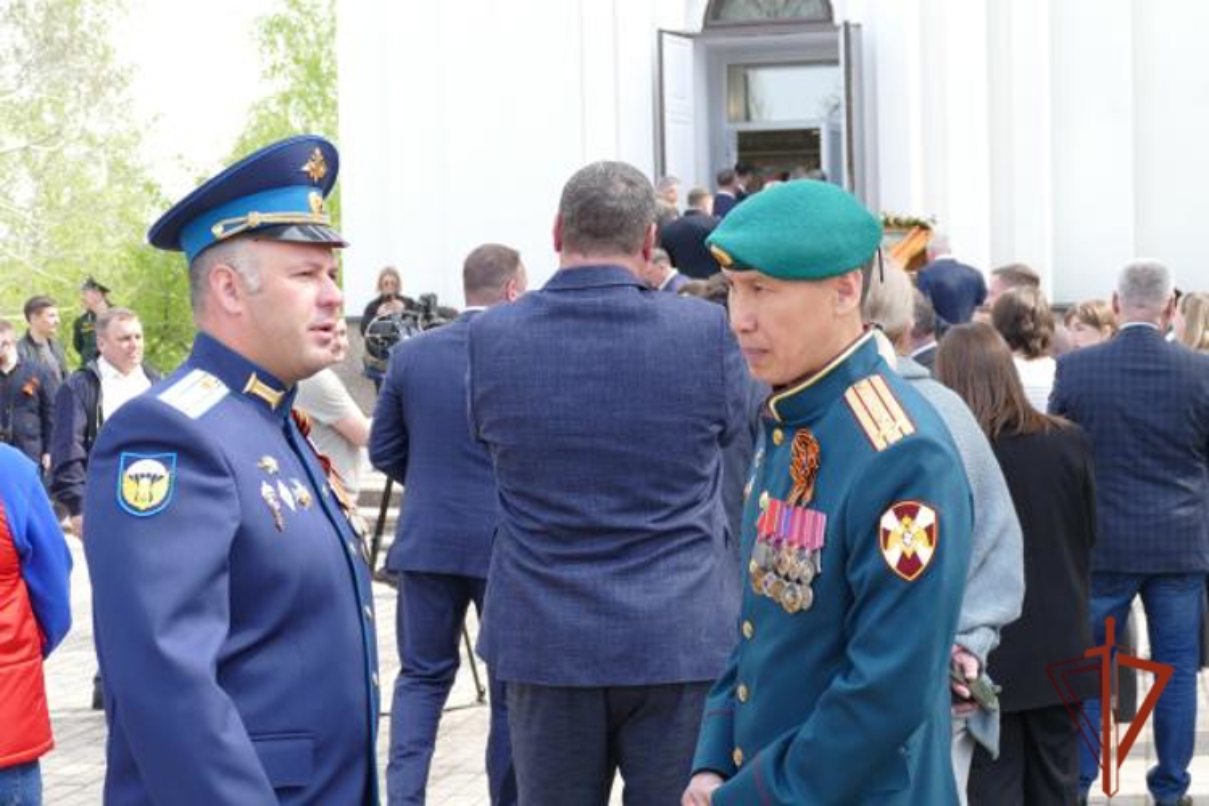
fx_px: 2317
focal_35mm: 69
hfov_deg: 29.2
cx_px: 604
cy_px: 403
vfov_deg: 19.7
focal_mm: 25.32
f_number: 3.6
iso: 125
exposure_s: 1/200
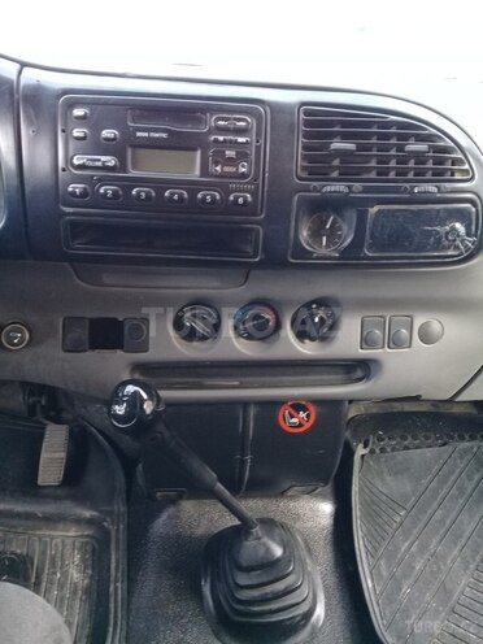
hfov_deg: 45.4
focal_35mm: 31
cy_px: 322
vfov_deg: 58.4
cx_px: 242
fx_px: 577
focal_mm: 3.3
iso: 125
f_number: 2.2
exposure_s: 1/33
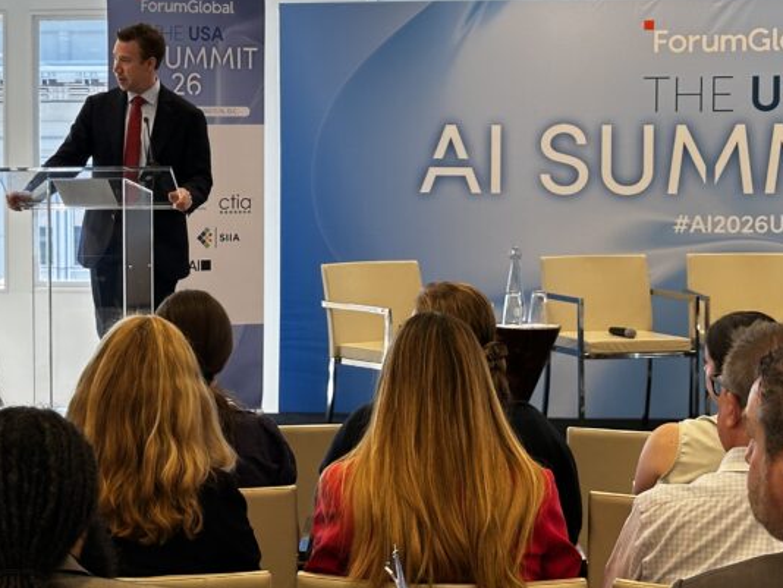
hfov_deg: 21.1
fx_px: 2082
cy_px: 224
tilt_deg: -1.7
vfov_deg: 16.1
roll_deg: +0.3
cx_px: 182
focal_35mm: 92
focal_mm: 6.86
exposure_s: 1/100
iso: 80
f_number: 1.78
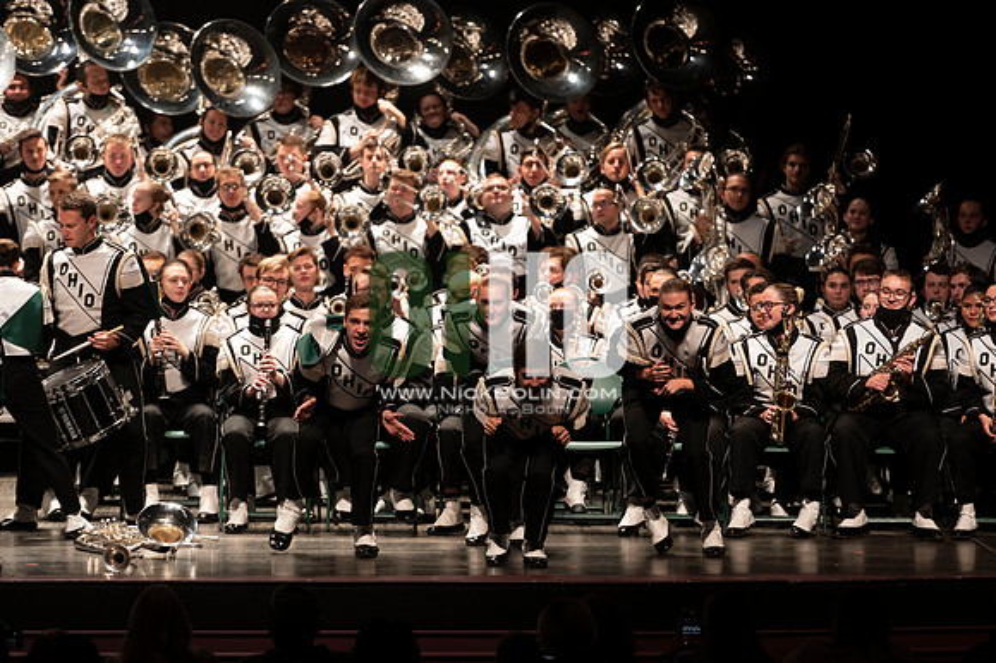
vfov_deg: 6.9
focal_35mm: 200
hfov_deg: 10.3
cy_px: 332
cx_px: 498
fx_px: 5530
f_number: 2.8
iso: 2500
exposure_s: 1/500
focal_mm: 200
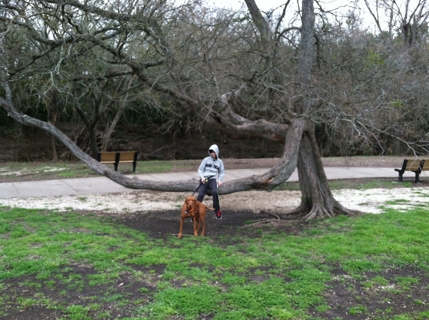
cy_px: 160
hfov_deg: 52.7
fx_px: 433
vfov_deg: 40.6
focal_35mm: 35
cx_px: 214
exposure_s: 1/151
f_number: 2.8
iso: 80
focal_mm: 3.85
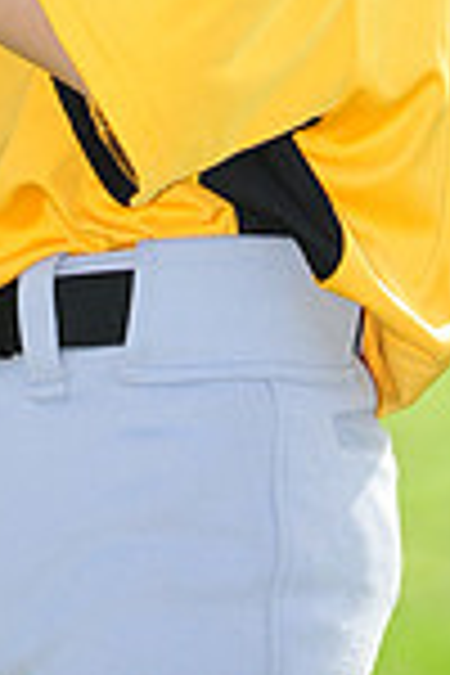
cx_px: -14
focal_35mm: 773
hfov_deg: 1.8
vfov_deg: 2.7
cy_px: -508
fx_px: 14493
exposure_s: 1/1250
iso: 400
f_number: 4.5
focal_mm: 200
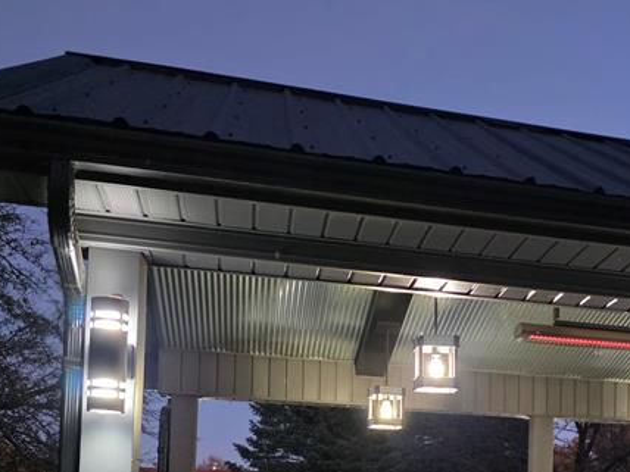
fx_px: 1001
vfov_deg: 25.2
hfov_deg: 32.6
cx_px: 602
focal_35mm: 55
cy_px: 482
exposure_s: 1/120
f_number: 1.7
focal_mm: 6.3
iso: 2000
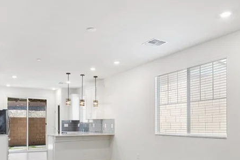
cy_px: 130
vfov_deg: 39.4
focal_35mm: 32
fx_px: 213
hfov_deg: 58.4
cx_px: 101
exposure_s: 1/1.25
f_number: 9
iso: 100
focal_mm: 14
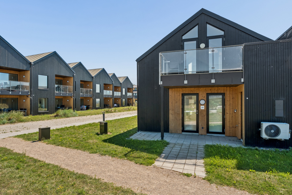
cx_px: 139
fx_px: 178
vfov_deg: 57.2
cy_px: 102
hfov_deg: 78.5
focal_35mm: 22
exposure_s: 1/180
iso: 200
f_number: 8
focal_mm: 13.9
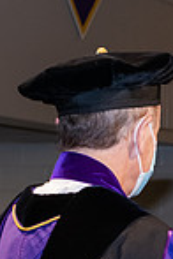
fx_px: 1766
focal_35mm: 245
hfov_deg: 5.6
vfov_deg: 8.4
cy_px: 256
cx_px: 214
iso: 1600
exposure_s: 1/200
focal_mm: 62
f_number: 6.3
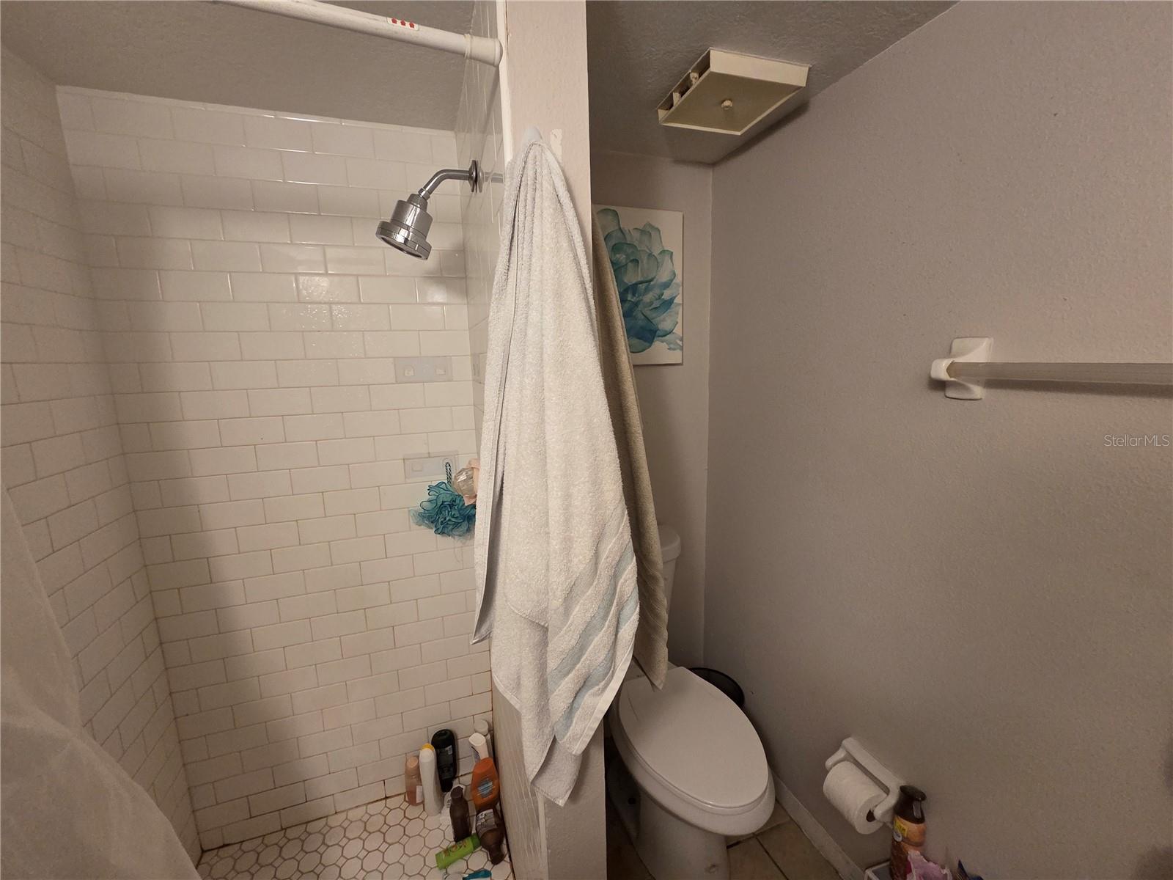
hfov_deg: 106.2
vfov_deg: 89.9
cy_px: 440
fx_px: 441
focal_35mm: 13
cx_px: 586
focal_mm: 2.2
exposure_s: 1/51.4
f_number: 2.2
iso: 800
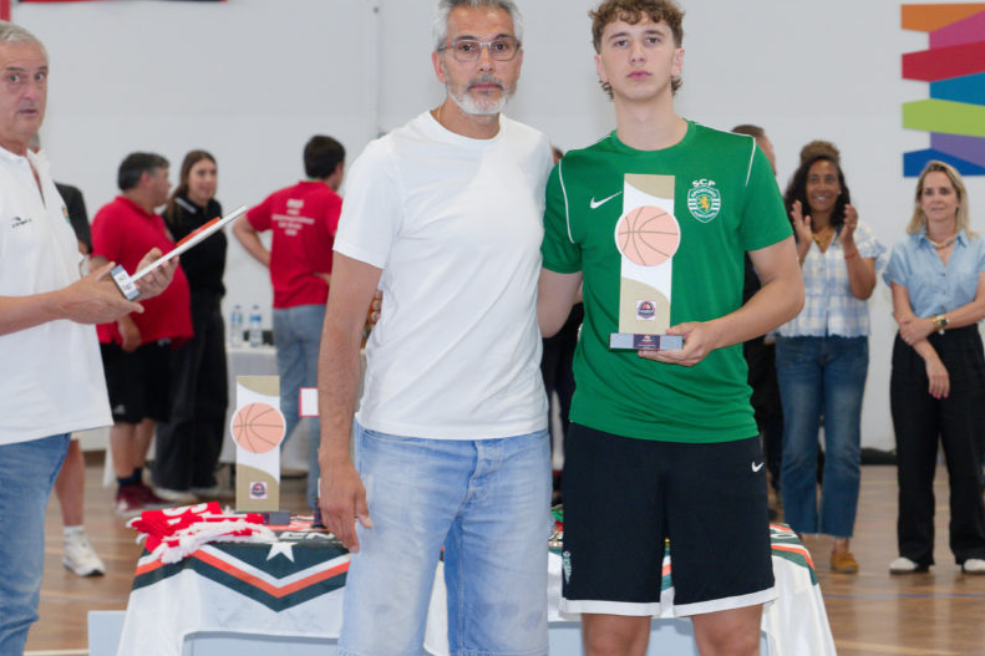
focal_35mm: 136
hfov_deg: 15.1
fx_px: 3720
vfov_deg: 10.1
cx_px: 577
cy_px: 422
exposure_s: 1/250
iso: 1000
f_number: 5
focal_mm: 70
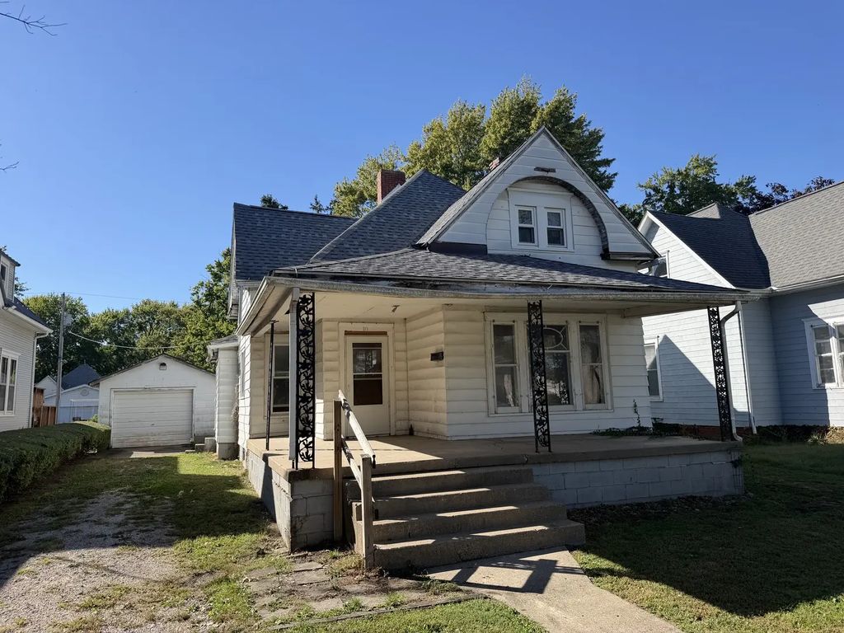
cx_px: 422
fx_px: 585
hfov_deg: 71.6
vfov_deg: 56.8
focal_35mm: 24
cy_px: 316
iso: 80
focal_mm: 6.76
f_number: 1.78
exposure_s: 1/3021
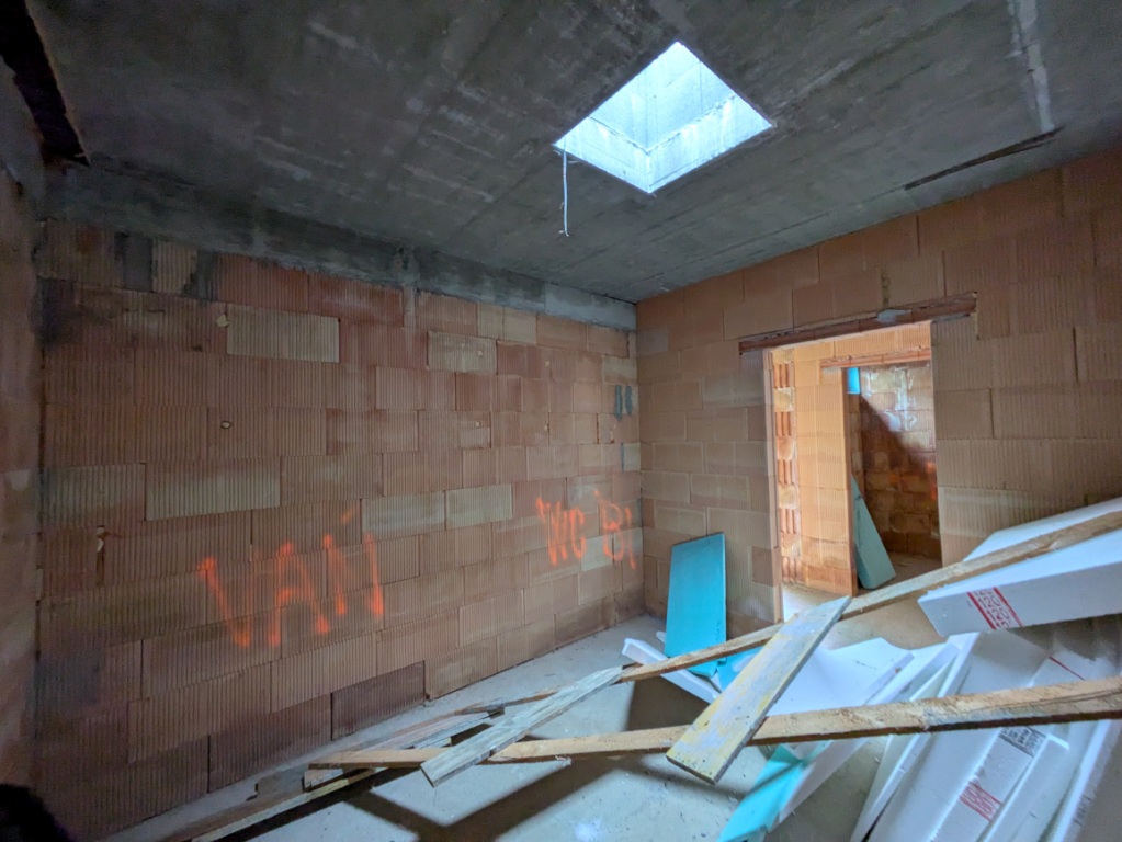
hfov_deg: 102.0
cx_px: 561
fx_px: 454
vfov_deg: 85.7
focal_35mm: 14
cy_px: 421
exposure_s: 1/16.7
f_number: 2.2
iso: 191
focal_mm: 1.83
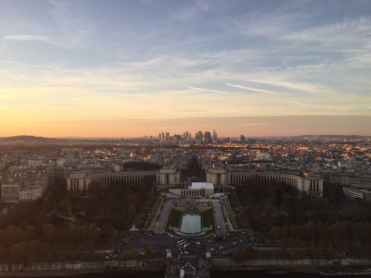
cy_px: 139
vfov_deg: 48.2
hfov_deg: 61.7
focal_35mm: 29
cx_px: 186
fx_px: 311
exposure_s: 1/344
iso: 32
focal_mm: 4.15
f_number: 2.2
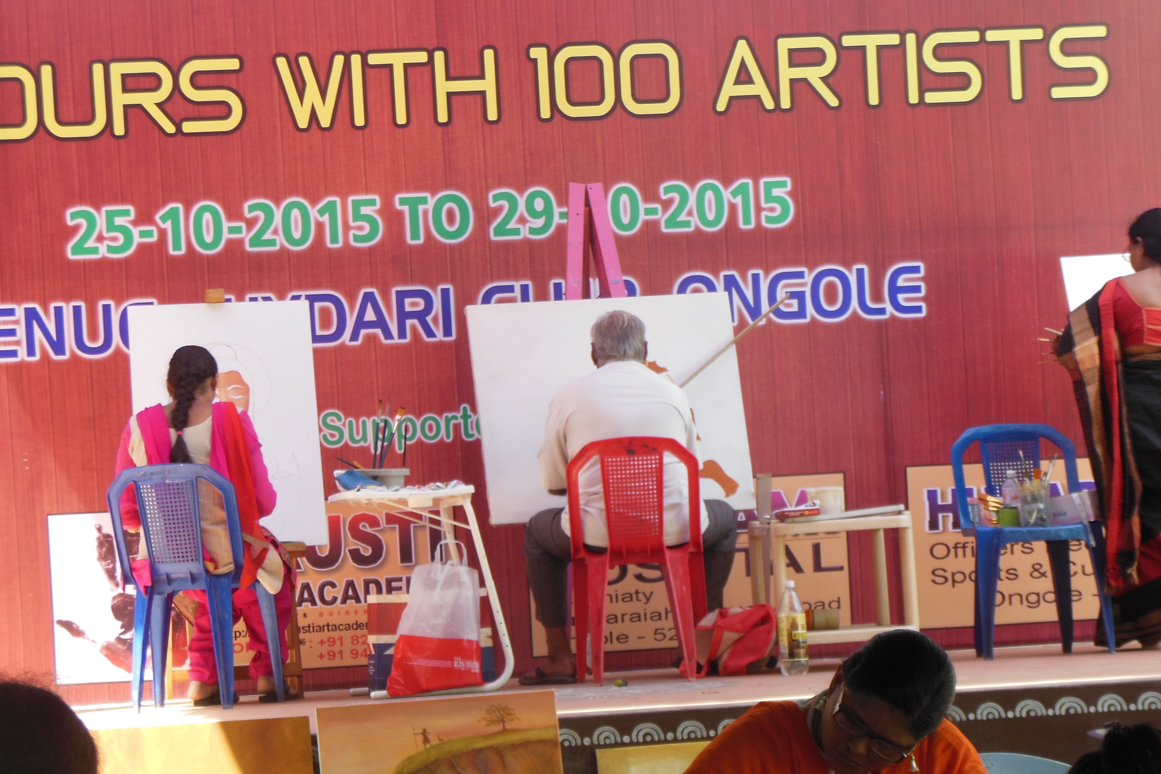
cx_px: 610
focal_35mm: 116
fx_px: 3741
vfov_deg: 11.8
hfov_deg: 17.6
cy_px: 482
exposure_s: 1/100
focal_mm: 17.5
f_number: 4.7
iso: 125
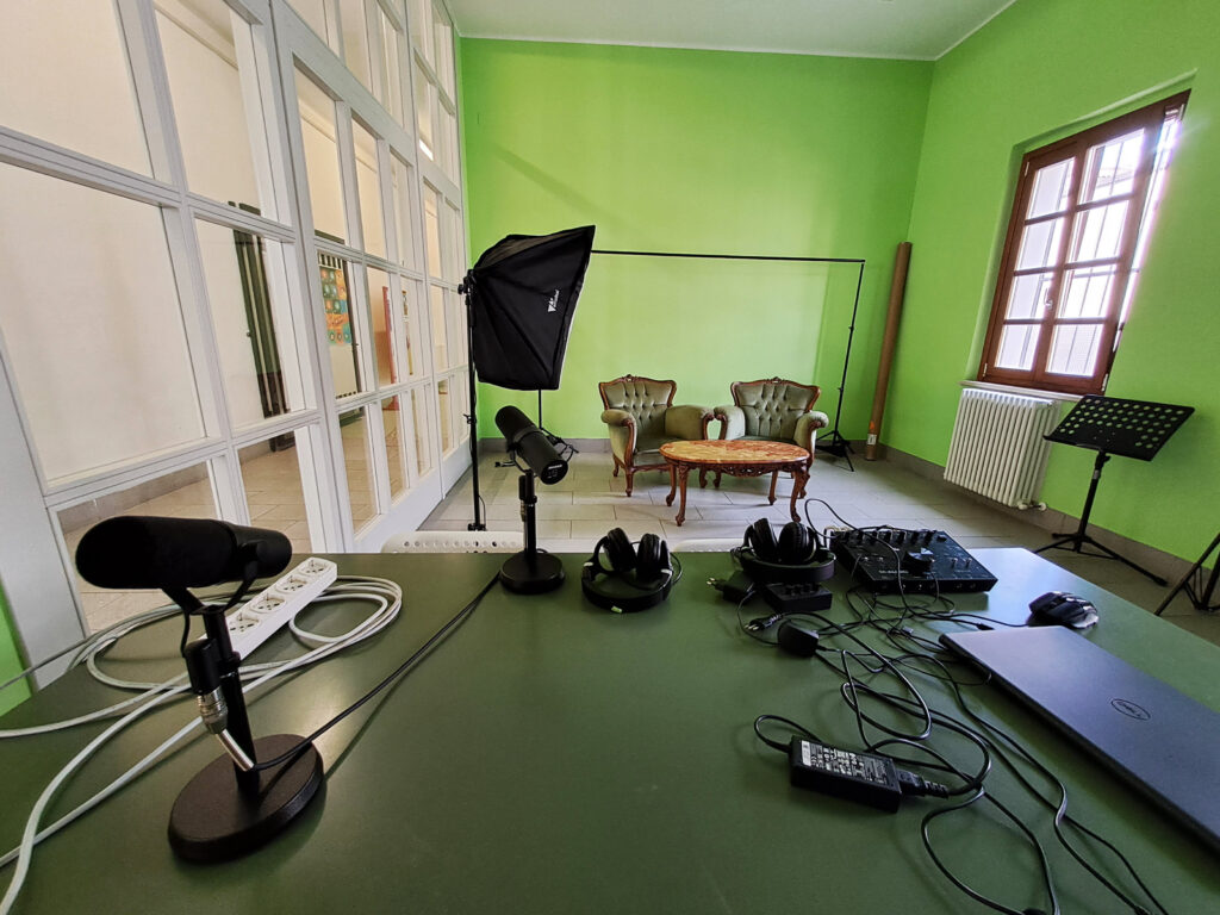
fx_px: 458
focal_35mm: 13
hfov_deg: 106.2
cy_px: 458
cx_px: 610
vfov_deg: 89.9
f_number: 2.2
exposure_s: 1/50
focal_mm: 1.4
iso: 125
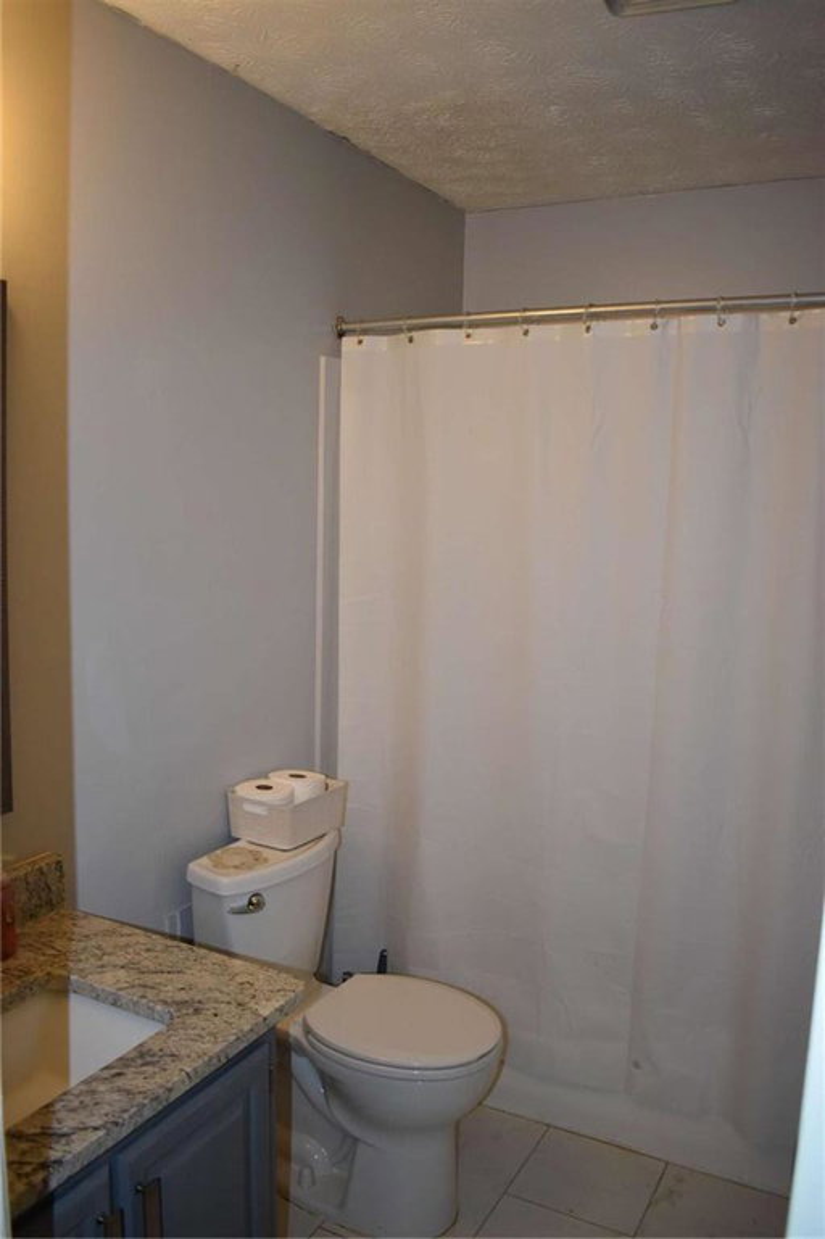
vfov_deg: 62.0
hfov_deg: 43.6
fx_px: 1032
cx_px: 412
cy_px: 620
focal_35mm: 30
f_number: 3.5
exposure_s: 1/160
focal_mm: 20
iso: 800
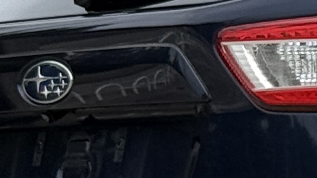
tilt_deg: +2.8
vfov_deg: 3.2
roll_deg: -0.3
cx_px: 799
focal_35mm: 375
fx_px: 3152
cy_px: 149
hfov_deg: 5.5
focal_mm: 6.76
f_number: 1.78
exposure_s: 1/2342
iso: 64
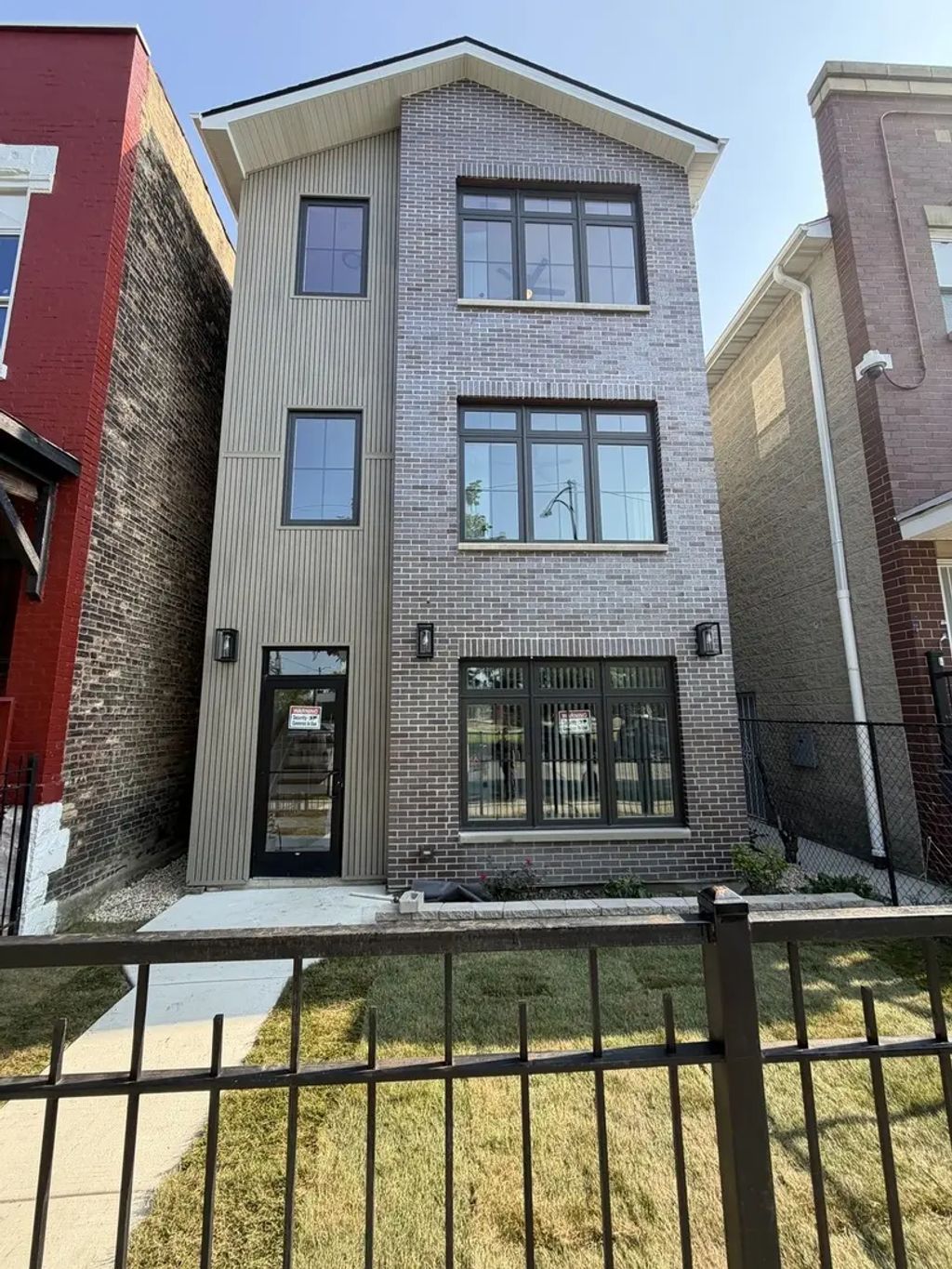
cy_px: 634
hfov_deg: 85.7
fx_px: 513
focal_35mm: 14
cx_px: 476
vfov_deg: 102.1
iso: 50
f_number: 2.2
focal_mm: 2.22
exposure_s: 1/372
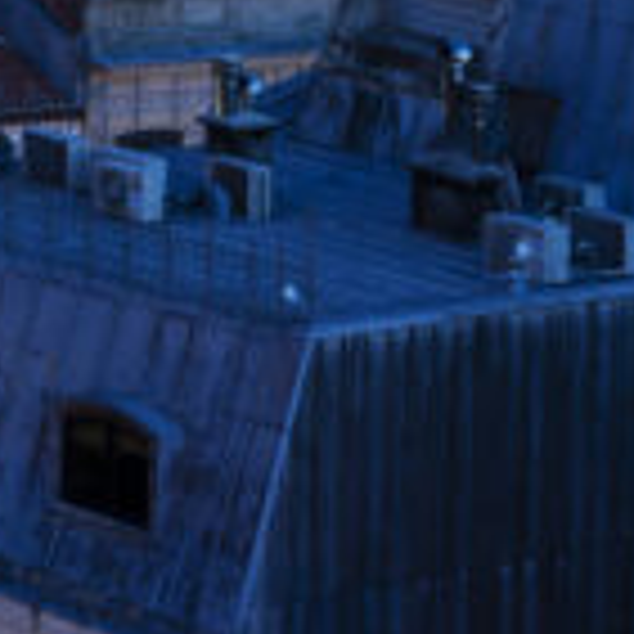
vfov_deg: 7.8
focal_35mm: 216
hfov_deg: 7.0
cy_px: -632
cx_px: -1506
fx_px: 4476
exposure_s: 13
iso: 100
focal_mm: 35
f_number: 11
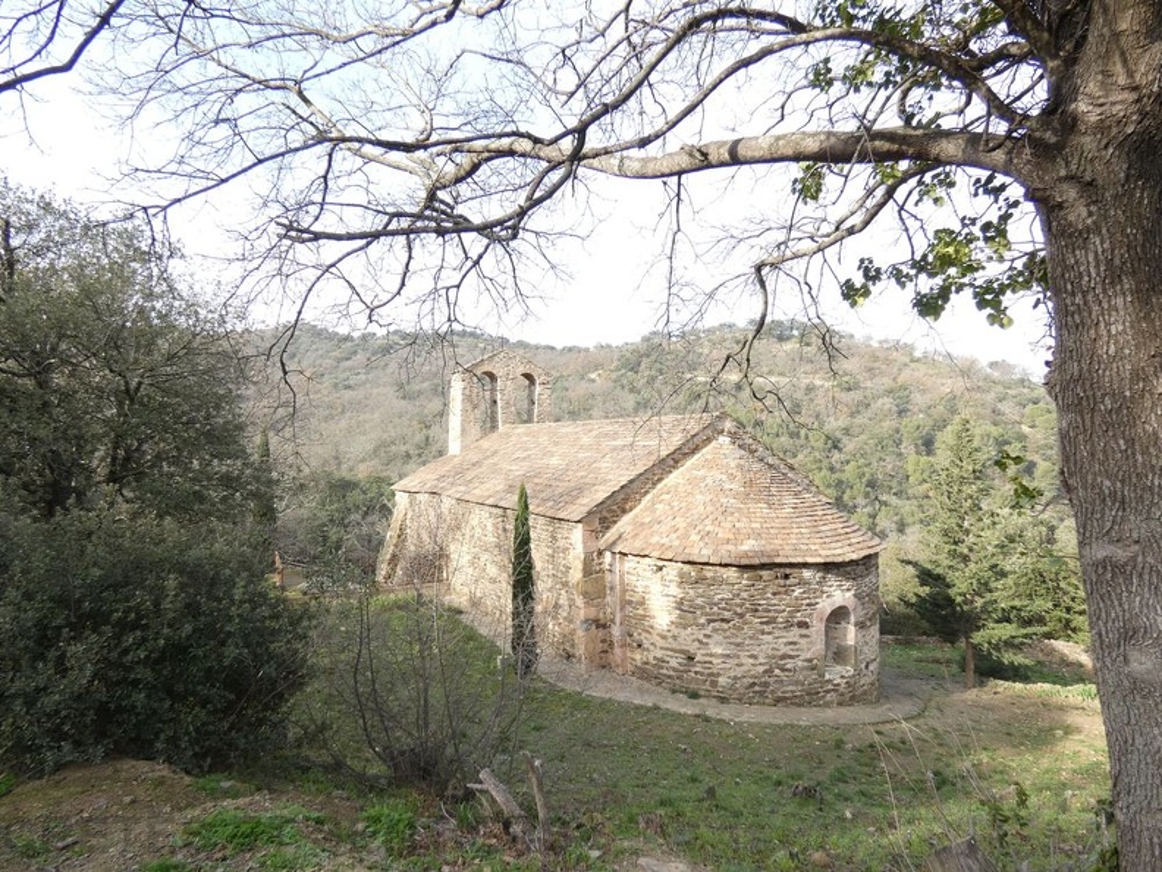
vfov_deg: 66.0
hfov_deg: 81.7
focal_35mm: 20
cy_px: 436
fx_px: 671
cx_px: 581
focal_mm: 3.6
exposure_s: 1/320
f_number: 2.8
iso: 80
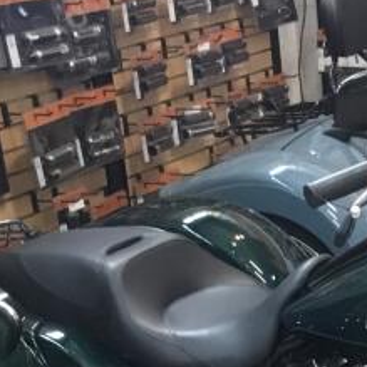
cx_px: 399
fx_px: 1199
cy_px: 494
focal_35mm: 100
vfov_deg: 16.3
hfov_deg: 16.9
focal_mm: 3.3
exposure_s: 1/30
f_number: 2.4
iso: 200
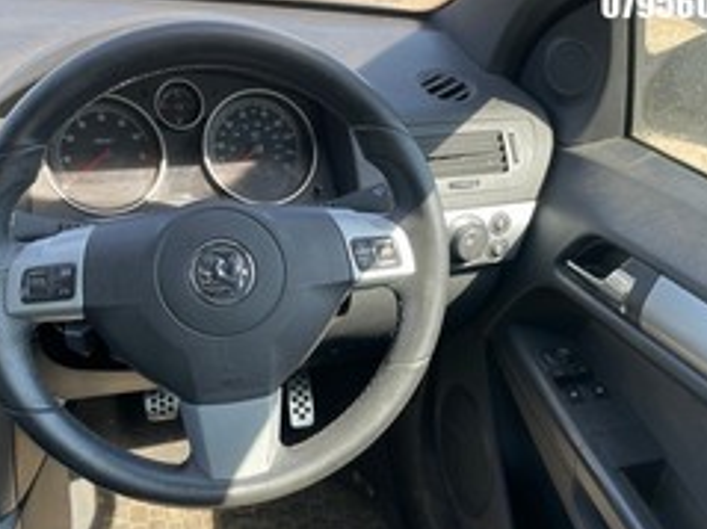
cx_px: 296
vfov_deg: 37.4
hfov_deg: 48.8
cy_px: 334
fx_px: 776
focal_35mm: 38
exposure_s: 1/208
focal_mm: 4.2
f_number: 1.6
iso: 32
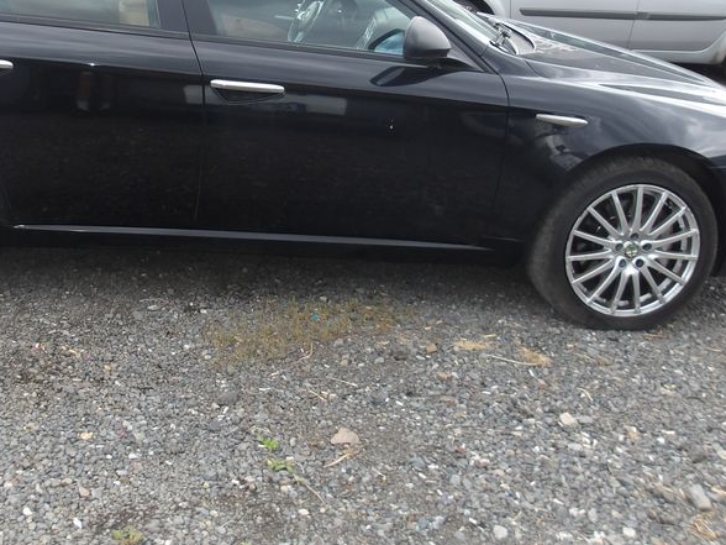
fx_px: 986
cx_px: 189
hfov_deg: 39.4
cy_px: 96
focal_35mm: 47
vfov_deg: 30.0
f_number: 3
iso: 100
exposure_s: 1/179
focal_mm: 4.9
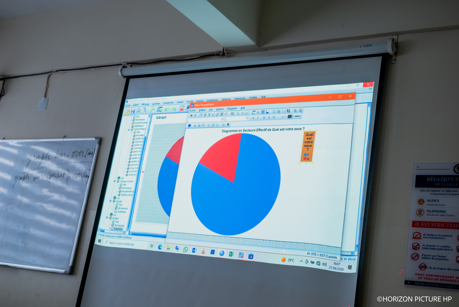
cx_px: 230
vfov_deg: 27.0
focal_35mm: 50
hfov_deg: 39.6
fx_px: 638
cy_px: 154
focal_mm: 50
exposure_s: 1/200
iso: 320
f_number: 3.2
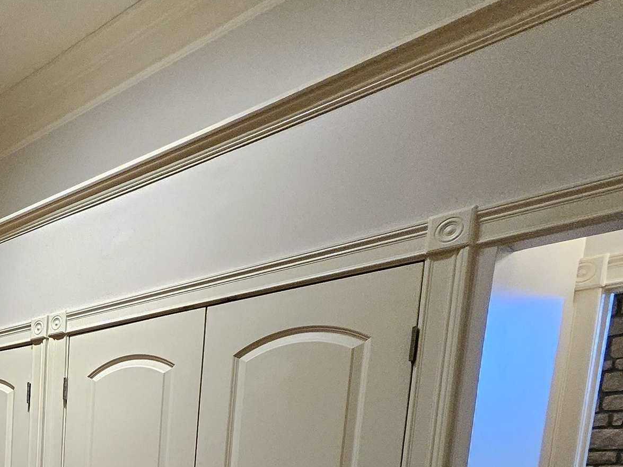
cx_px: -102
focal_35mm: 34
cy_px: 554
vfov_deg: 34.1
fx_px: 612
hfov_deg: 40.4
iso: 400
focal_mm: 1.74
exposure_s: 1/60
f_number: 2.2
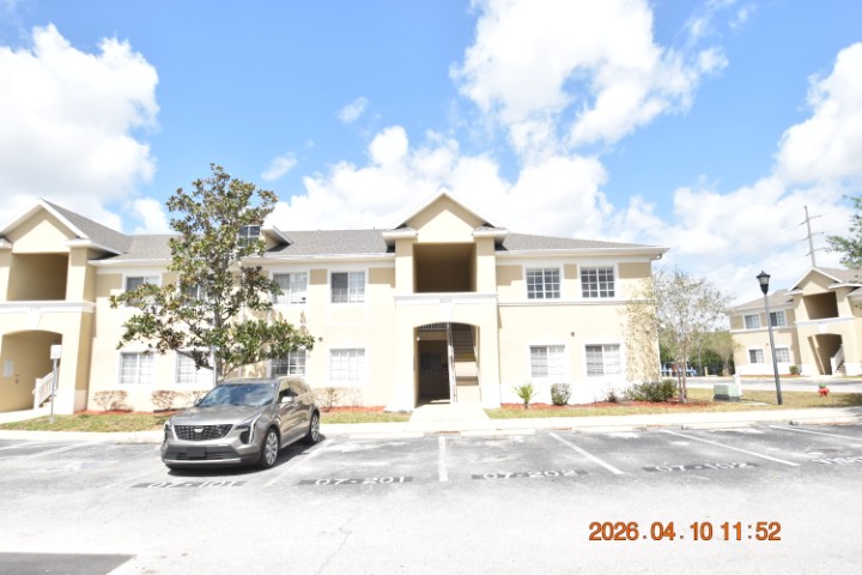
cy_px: 288
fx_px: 503
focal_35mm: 21
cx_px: 431
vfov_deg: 59.5
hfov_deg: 81.2
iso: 800
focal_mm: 14
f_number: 3.8
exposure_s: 1/4000
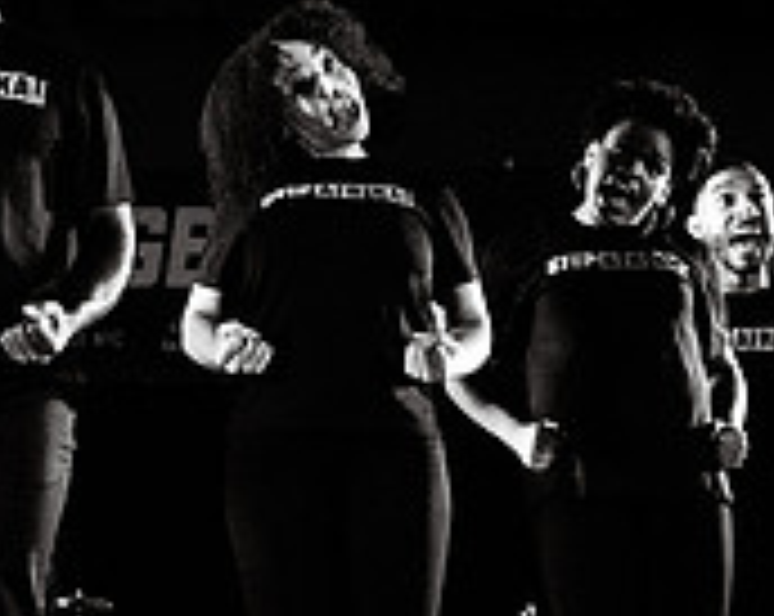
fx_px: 2470
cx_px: 22
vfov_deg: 14.2
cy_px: 143
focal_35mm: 108
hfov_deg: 17.4
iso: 4000
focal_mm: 32
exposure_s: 1/320
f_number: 4
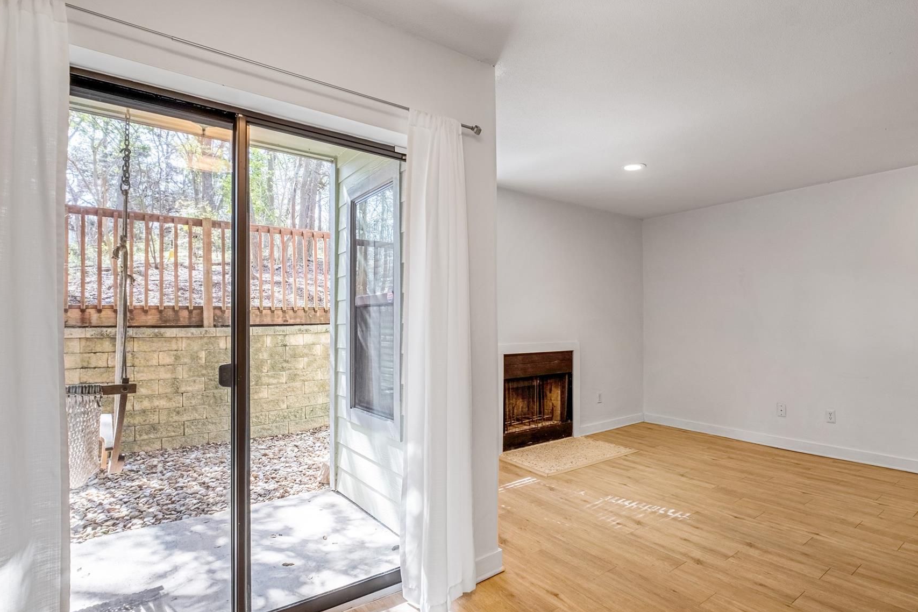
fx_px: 459
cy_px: 330
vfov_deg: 67.3
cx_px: 545
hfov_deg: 89.0
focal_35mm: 18
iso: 160
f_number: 8
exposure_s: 1/250
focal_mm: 10
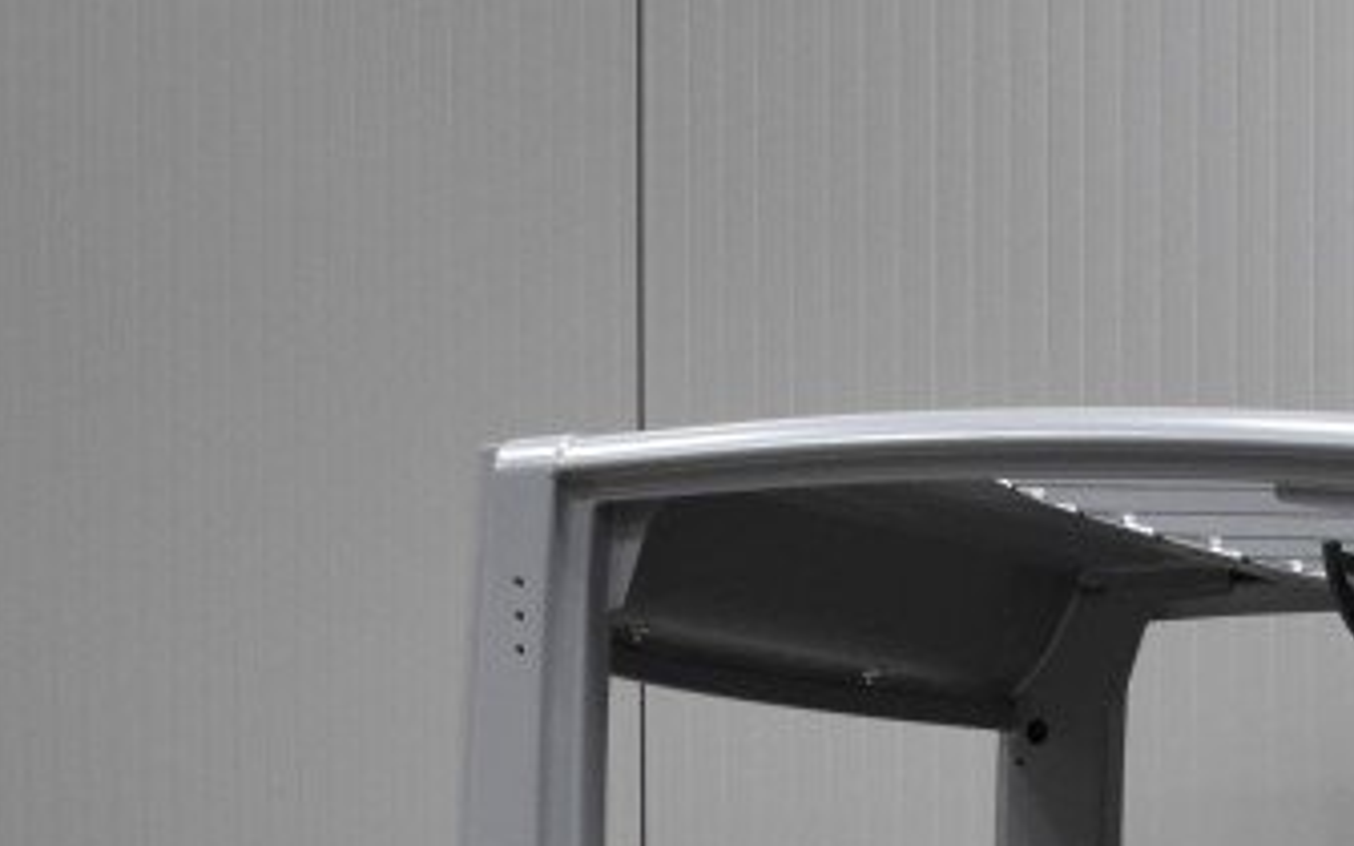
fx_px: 4834
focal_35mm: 131
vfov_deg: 9.4
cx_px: 1777
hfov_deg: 15.2
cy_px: 1607
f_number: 4.5
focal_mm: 24
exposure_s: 1/60
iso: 1250
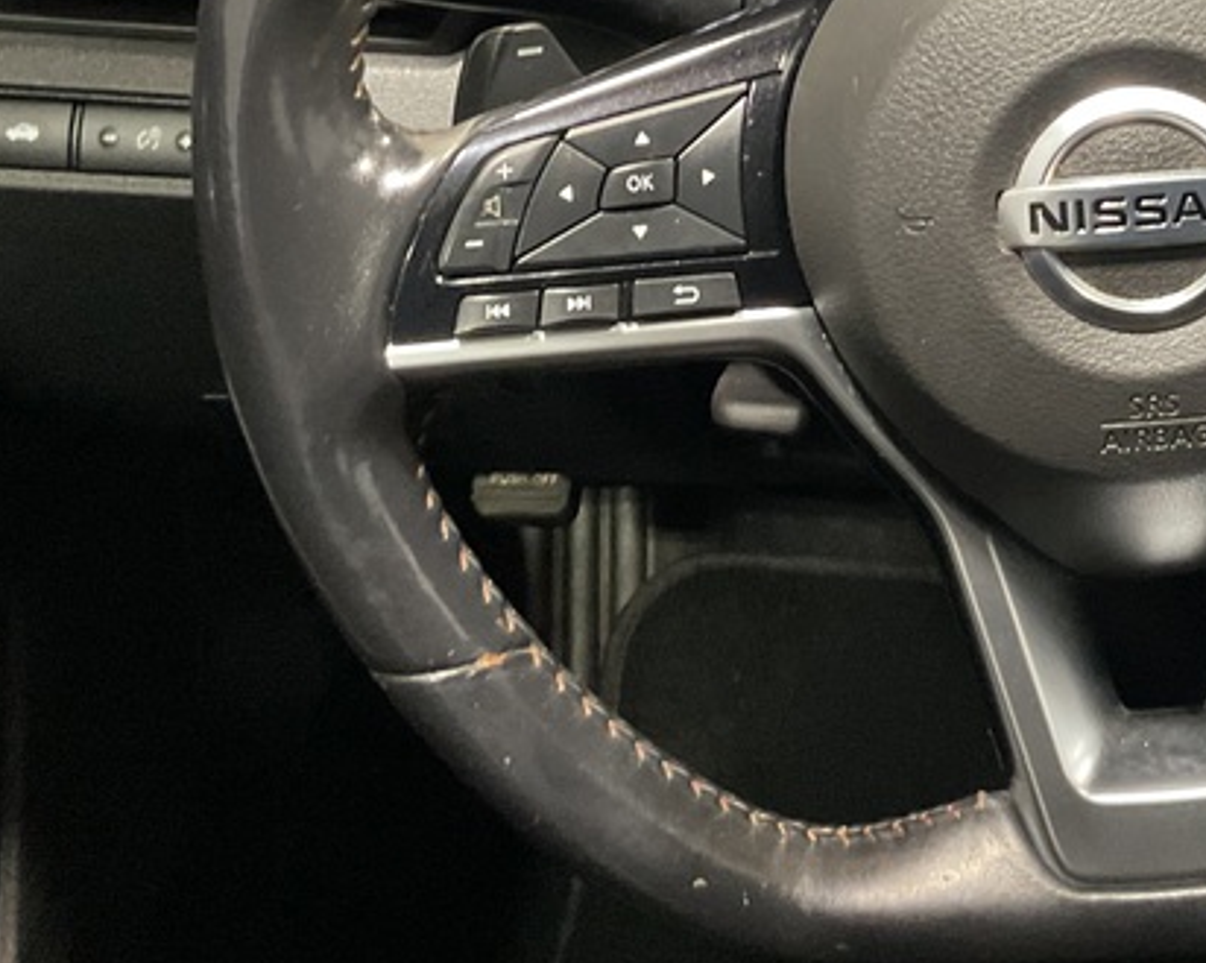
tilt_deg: -31.6
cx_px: 1104
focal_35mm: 66
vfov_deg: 22.6
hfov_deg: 27.6
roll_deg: -4.0
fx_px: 2354
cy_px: 97
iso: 320
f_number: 1.8
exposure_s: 1/30
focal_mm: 3
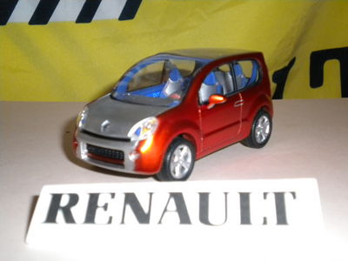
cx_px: 174
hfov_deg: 36.8
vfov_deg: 28.0
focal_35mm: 52
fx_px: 523
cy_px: 130
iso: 400
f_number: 3.9
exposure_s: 1/30
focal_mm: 9.3
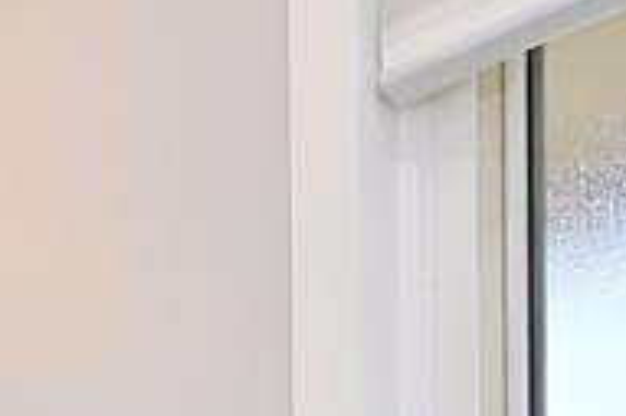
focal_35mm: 75
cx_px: 259
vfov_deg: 13.4
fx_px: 1303
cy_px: 996
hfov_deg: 27.0
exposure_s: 1/60
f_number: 7.1
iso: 140
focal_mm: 14
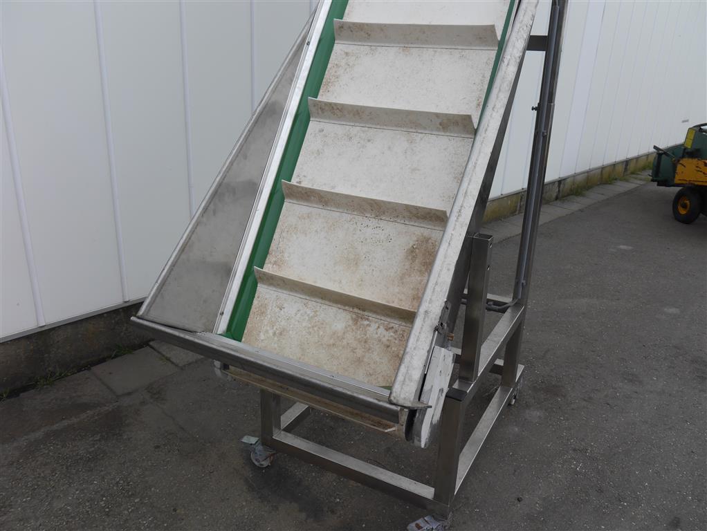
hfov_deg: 63.4
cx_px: 354
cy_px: 266
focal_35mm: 28
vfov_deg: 49.8
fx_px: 572
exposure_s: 1/250
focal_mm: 14
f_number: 5.6
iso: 160
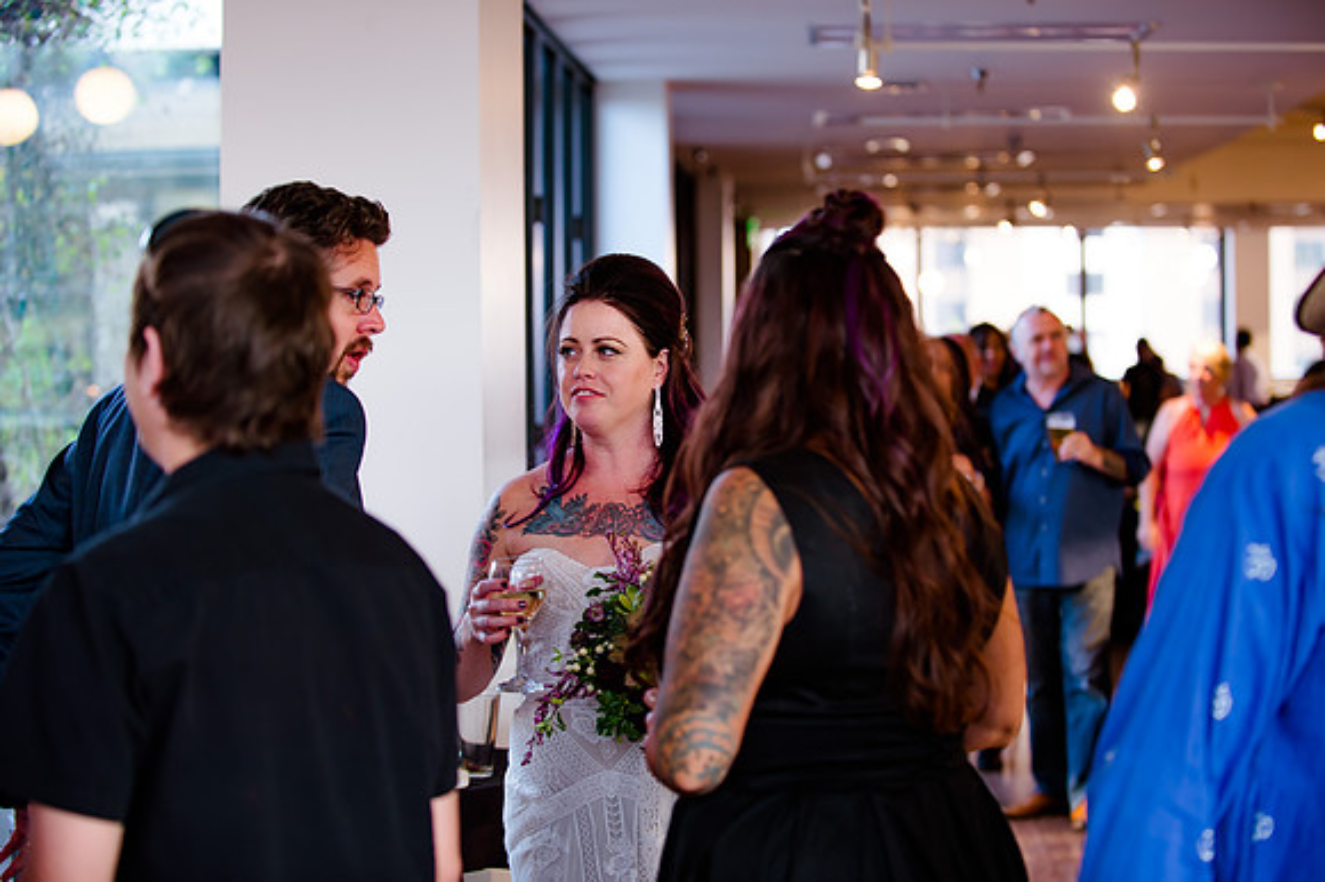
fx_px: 2683
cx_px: 678
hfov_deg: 27.7
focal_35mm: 73
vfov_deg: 18.7
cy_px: 441
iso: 800
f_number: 2.8
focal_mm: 70
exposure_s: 1/125
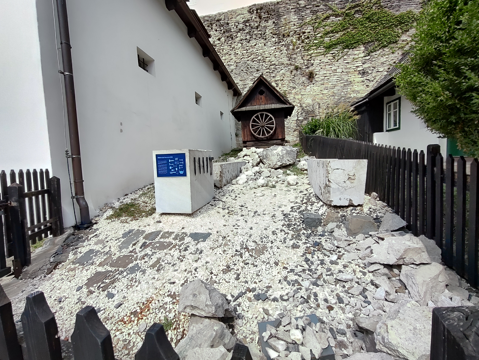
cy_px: 180
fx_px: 180
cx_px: 240
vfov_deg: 89.9
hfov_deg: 106.2
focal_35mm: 13
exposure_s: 1/999
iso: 50
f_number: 2.2
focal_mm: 1.66
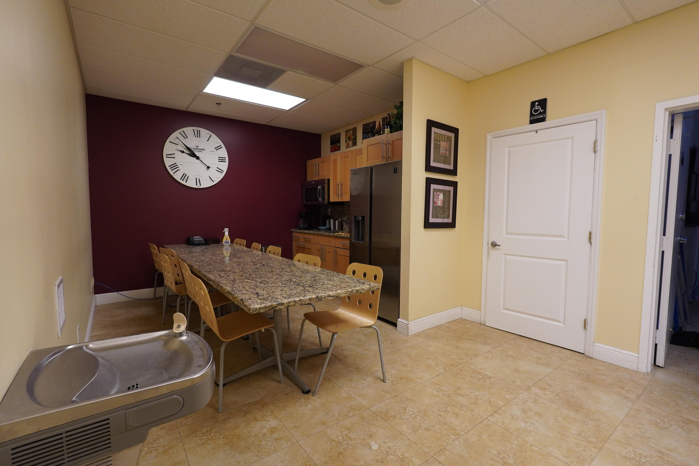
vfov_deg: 72.1
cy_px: 233
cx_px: 350
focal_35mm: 16
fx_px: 320
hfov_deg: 95.0
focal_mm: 11
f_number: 4
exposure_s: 1/160
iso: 800
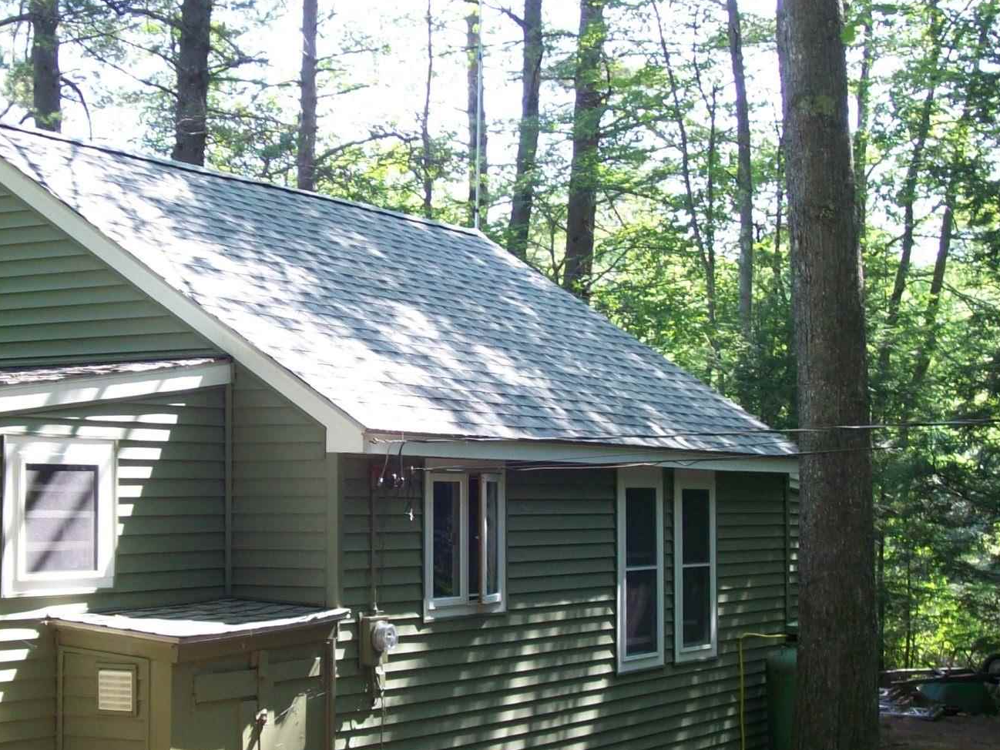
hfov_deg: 27.3
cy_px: 416
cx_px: 379
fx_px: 2051
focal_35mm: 71
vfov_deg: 20.7
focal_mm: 7.6
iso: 80
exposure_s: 1/78.4
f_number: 3
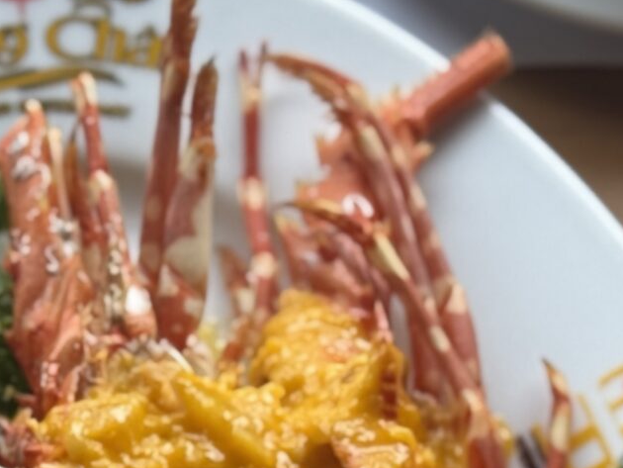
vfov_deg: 7.4
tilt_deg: -65.4
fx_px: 3511
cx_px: 104
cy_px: 907
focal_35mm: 195
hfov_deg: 10.1
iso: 64
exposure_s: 1/181
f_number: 1.78
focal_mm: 6.76
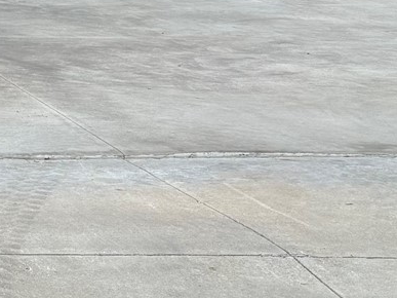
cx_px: -471
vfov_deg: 12.2
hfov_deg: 13.4
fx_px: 1364
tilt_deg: -3.6
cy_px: -64
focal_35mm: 119
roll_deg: +0.1
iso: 80
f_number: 1.78
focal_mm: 6.76
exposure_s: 1/1770
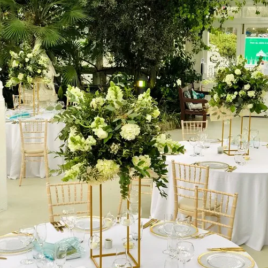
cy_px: 125
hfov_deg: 26.1
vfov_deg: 26.1
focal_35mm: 66
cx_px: 143
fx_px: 578
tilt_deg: -8.5
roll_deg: -0.1
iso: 16
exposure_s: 1/50
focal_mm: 6
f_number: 2.4
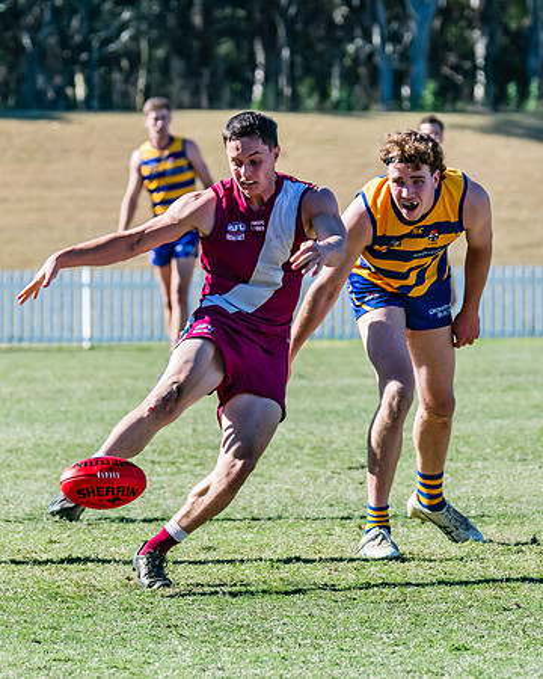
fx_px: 11119
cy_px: 201
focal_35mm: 553
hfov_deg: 2.8
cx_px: 244
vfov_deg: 3.5
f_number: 6.3
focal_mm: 240
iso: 800
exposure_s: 1/1600
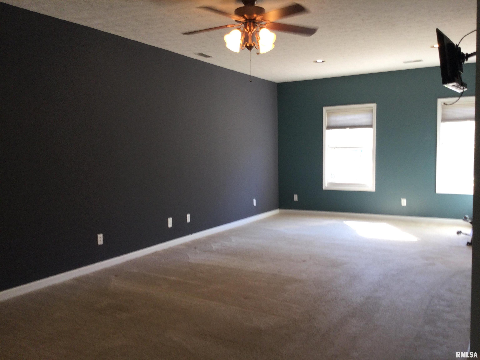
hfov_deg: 58.4
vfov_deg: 45.4
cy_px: 180
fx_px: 430
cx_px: 240
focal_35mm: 31
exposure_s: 1/30
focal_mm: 3.3
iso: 32
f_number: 2.4
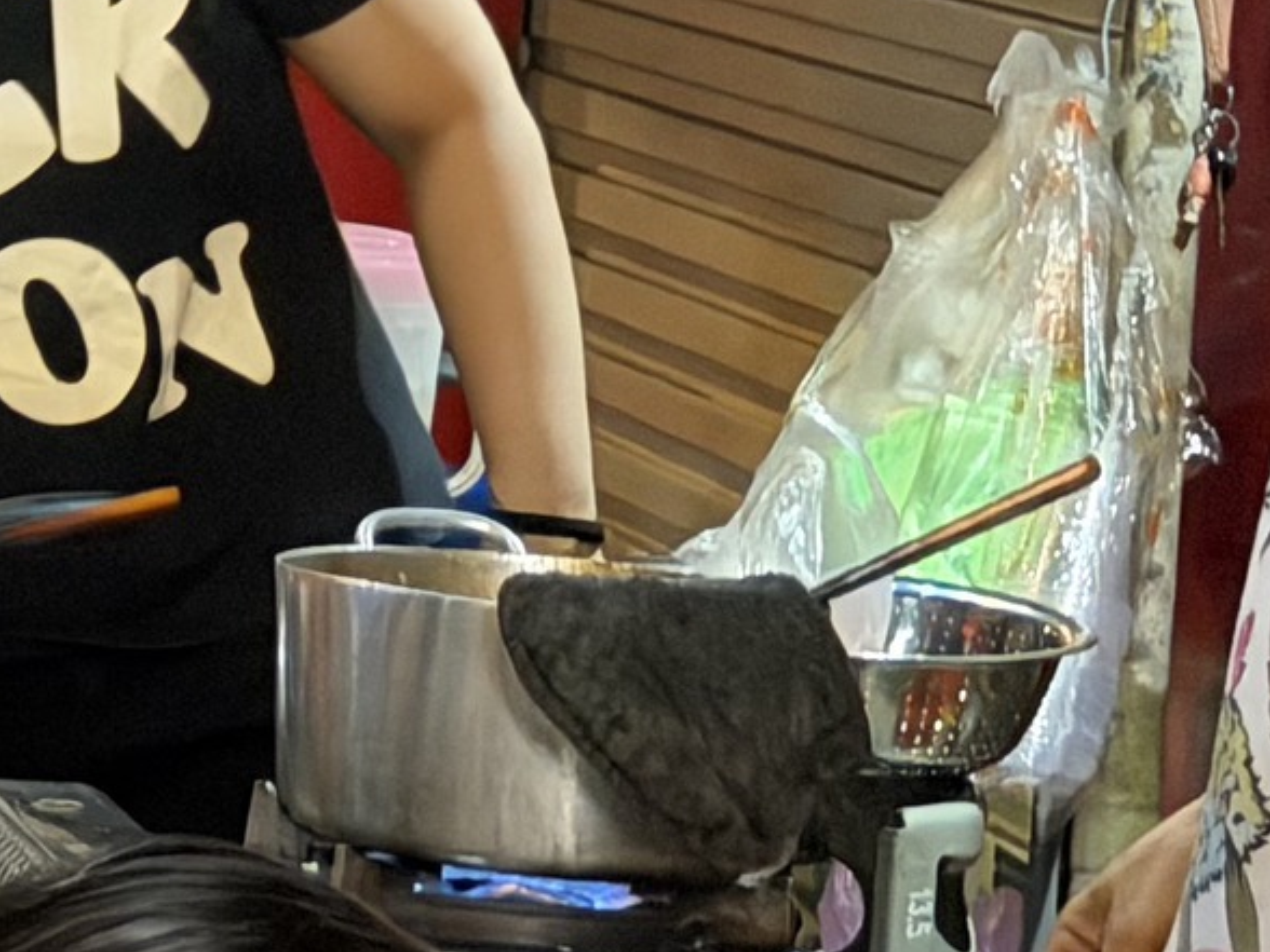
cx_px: -1179
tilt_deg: -2.9
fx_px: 7668
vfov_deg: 7.1
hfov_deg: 9.0
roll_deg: -4.1
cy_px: 43
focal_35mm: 209
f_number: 1.78
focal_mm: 6.76
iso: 500
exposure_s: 1/26
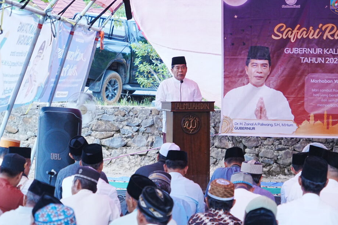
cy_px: 102
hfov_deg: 17.9
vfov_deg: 12.0
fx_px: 1071
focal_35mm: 114
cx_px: 177
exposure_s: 1/125
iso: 6400
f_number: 6.3
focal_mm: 103
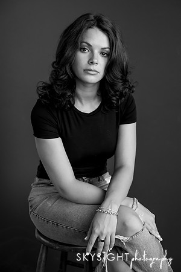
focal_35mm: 58
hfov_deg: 23.4
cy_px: 136
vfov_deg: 34.5
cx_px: 90
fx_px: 437
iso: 2000
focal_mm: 58
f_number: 3.5
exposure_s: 1/800
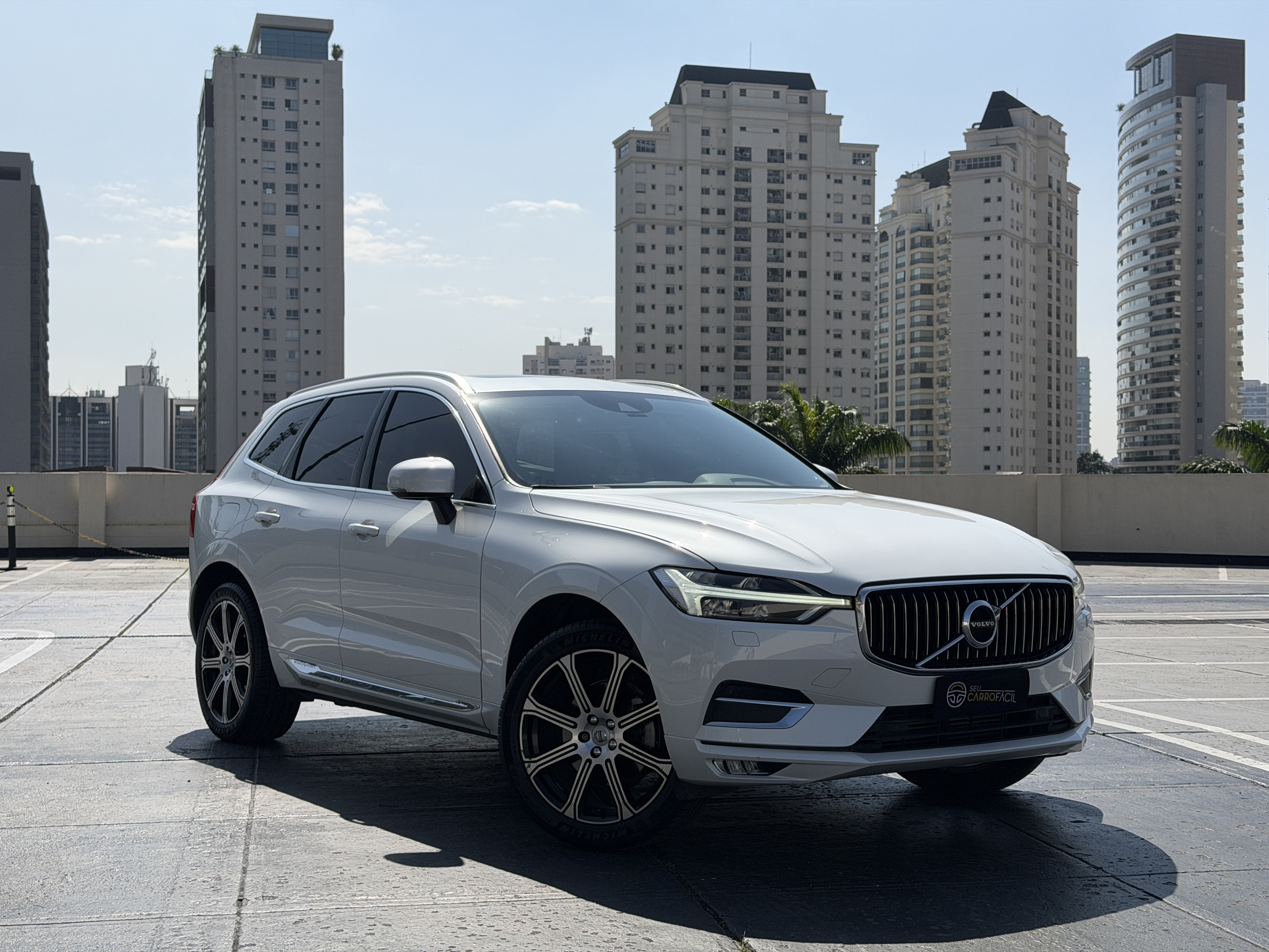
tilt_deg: +0.0
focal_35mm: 48
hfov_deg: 39.7
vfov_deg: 30.3
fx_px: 1760
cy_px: 476
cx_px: 634
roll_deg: +0.0
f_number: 1.78
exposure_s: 1/11364
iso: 64
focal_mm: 6.76
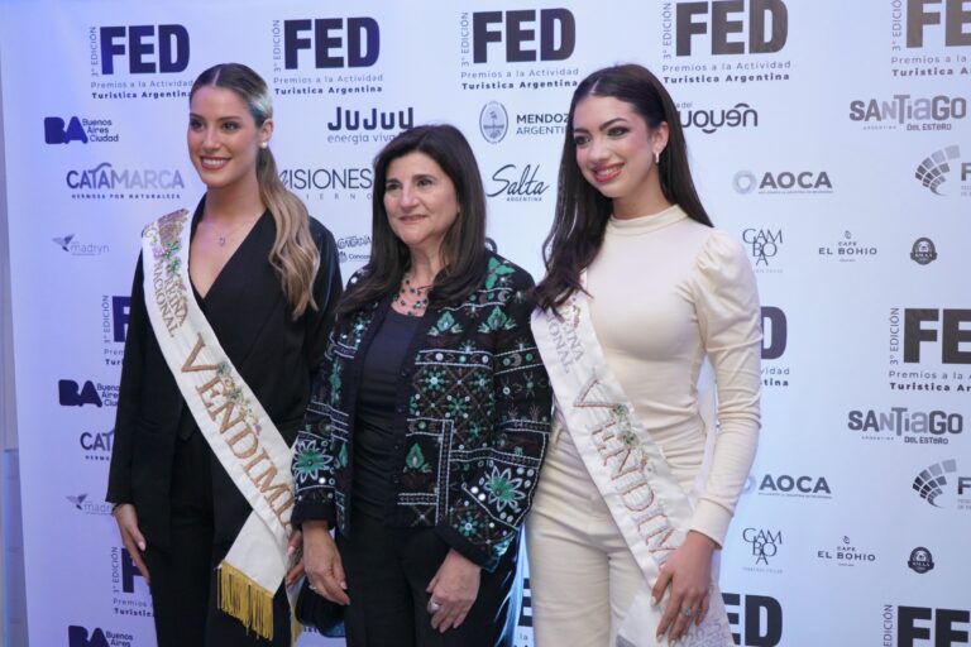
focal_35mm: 57
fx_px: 1537
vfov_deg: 23.8
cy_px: 324
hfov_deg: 35.1
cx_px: 486
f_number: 5
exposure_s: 1/160
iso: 5000
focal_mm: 57
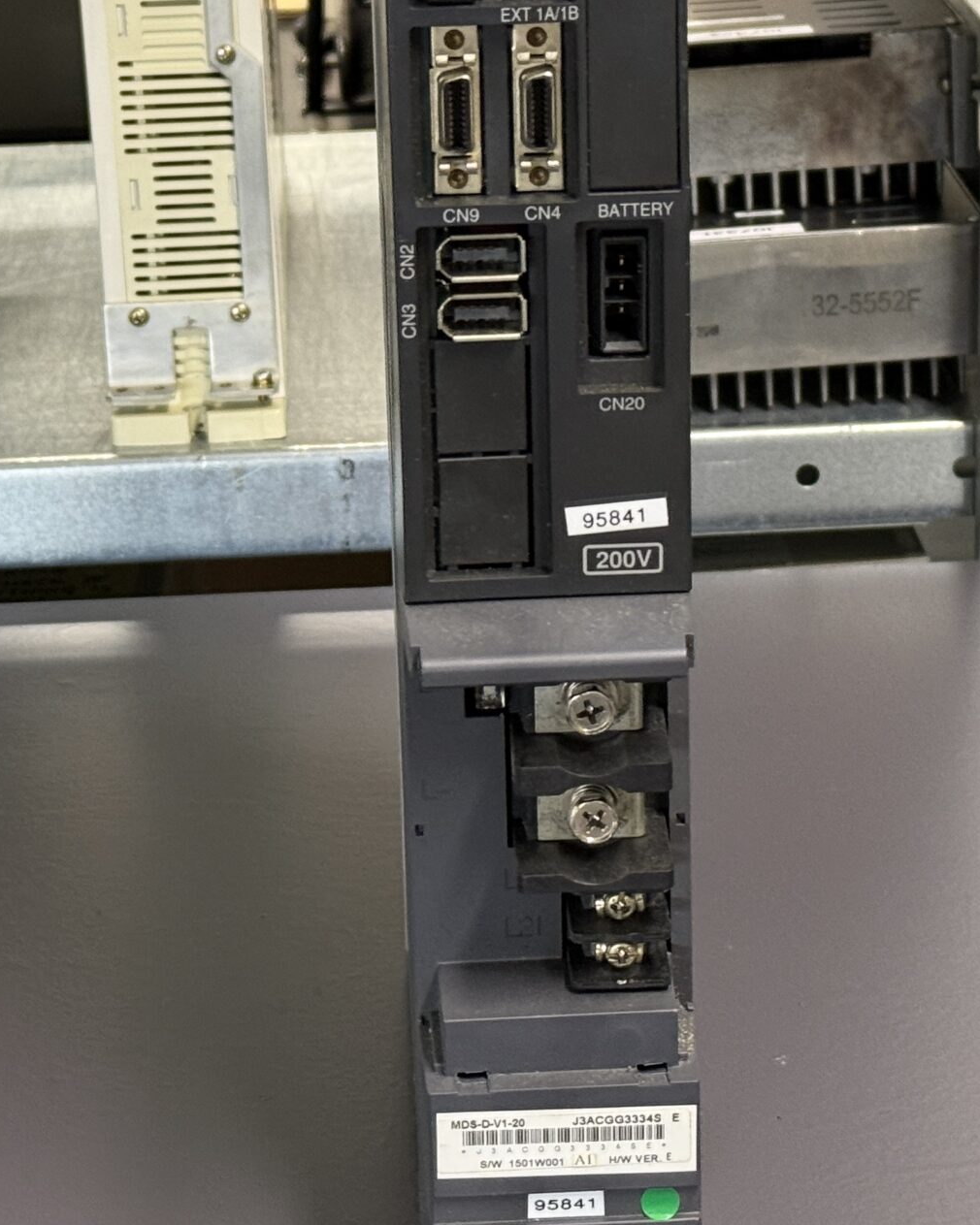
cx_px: 485
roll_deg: +2.0
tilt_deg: -18.2
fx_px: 3445
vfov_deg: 20.1
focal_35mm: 95
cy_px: 403
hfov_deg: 16.2
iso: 200
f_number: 1.78
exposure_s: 1/33
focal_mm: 6.76
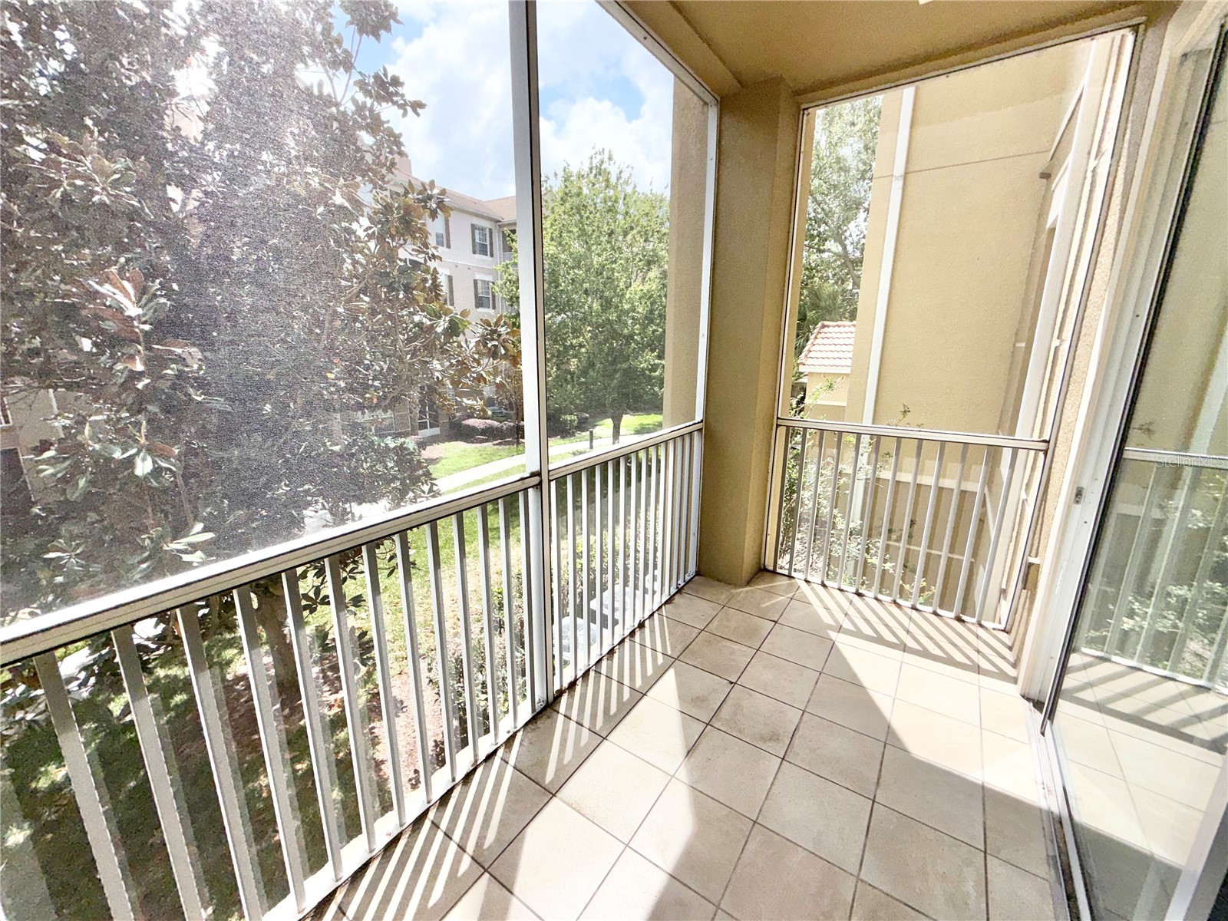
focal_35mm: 14
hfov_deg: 102.1
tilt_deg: -13.5
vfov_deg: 85.7
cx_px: 614
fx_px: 497
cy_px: 460
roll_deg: +0.1
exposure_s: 1/1259
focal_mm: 2.22
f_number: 2.2
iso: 16
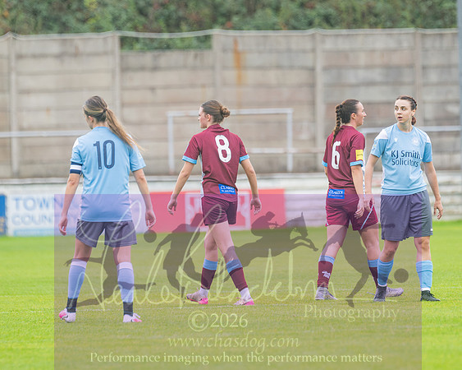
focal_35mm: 560
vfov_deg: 2.8
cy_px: 185
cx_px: 254
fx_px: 7651
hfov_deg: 3.5
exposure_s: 1/1600
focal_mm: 300
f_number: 2.8
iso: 450
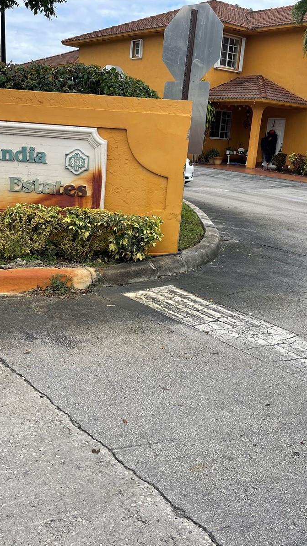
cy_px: 272
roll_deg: -4.4
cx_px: 135
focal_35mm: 38
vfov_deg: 52.8
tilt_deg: -15.4
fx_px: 550
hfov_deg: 31.2
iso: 32
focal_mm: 5.1
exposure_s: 1/2336
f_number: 1.6
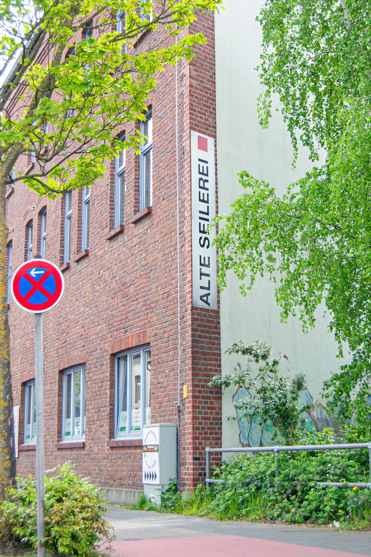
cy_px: 232
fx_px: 897
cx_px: 155
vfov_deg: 34.4
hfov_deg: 23.4
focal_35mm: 58
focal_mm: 30
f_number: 4.5
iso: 100
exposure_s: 1/320
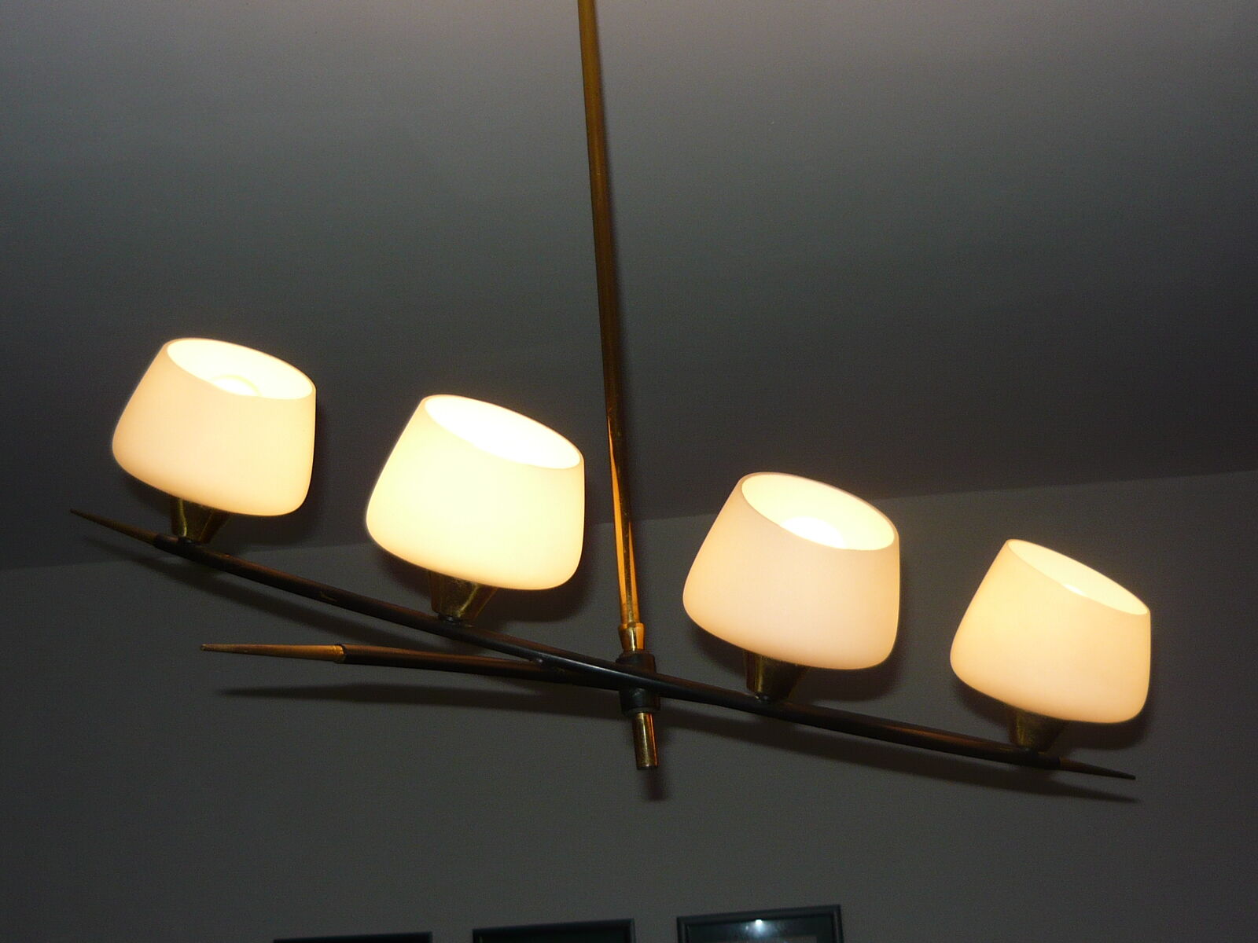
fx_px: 1672
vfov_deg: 31.5
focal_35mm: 46
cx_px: 629
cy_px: 472
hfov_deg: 41.2
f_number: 2.8
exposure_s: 1/320
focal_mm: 5.5
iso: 100
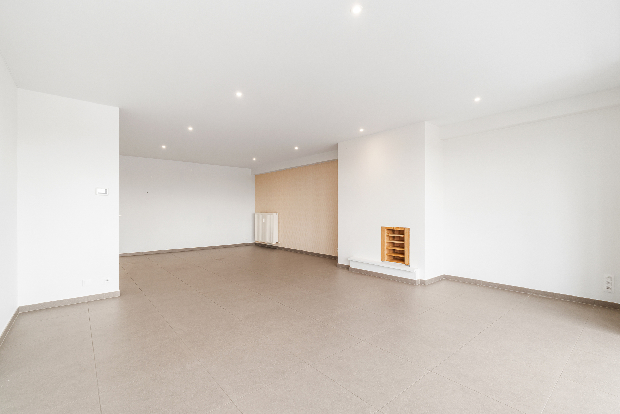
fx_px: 276
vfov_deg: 73.7
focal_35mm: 16
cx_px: 310
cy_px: 207
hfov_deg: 96.7
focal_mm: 16
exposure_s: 1/5
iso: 250
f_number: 11
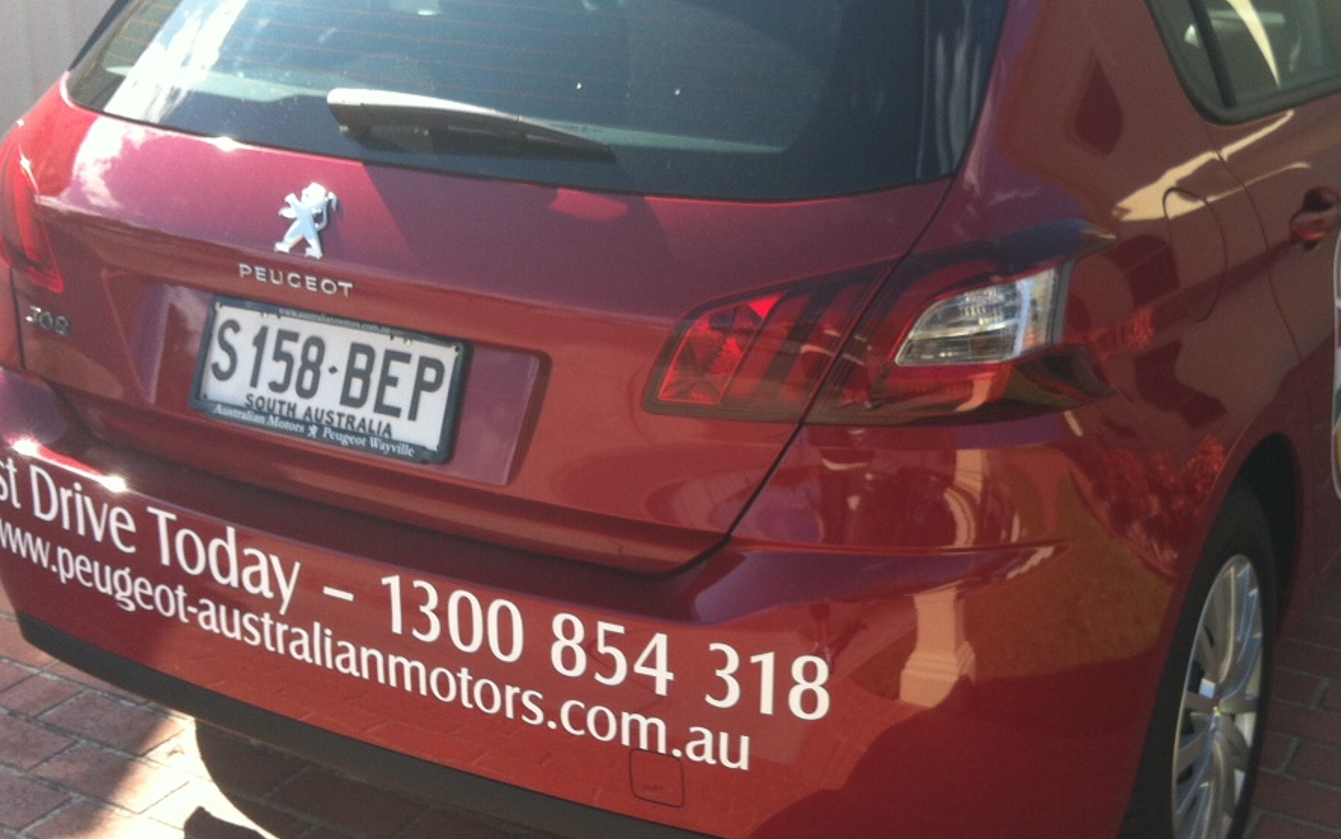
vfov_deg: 24.0
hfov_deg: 37.4
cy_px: 391
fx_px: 1974
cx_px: 768
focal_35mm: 54
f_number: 2.8
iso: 80
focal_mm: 3.85
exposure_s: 1/425
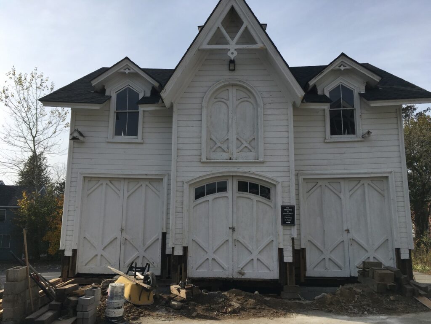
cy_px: 162
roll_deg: -1.2
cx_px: 216
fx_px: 361
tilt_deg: +11.9
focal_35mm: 29
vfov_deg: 48.2
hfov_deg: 61.7
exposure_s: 1/1876
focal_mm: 4.15
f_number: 2.2
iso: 25
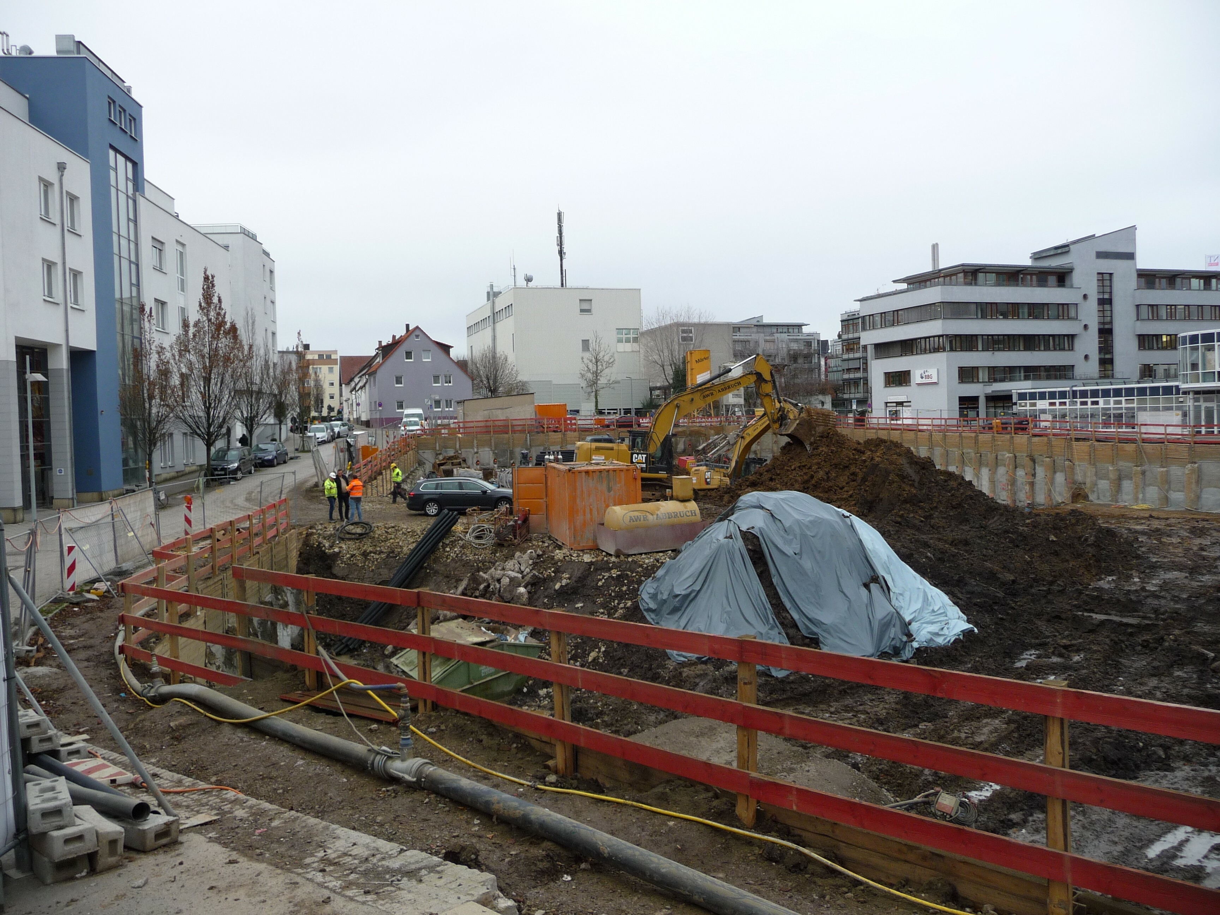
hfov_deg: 63.4
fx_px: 987
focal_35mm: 28
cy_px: 458
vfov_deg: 49.7
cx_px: 610
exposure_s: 1/200
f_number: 3.3
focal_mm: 4.7
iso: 100
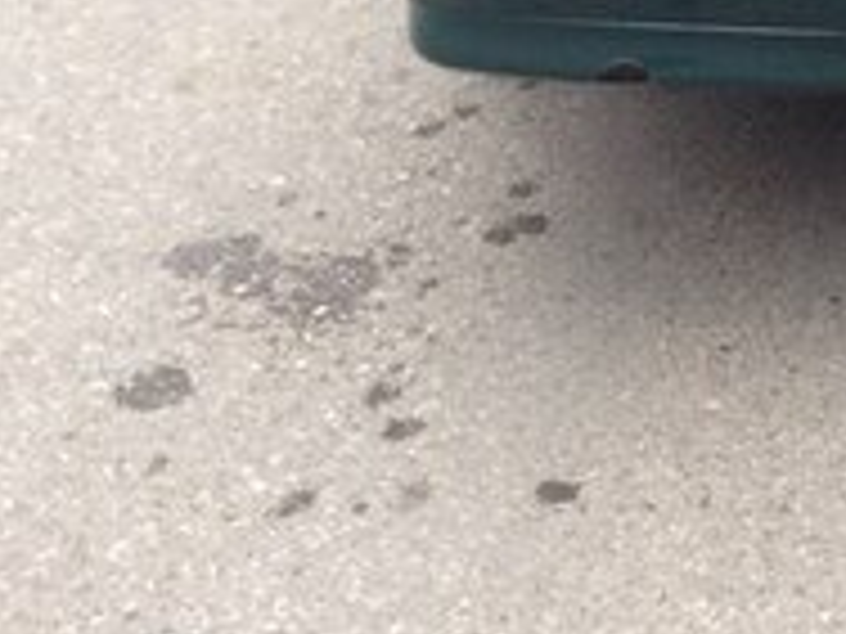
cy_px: -259
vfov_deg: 12.3
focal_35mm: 116
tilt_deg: -14.9
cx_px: 1192
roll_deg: -1.0
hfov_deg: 15.8
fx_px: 2835
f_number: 2.4
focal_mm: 4.12
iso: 64
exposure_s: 1/60
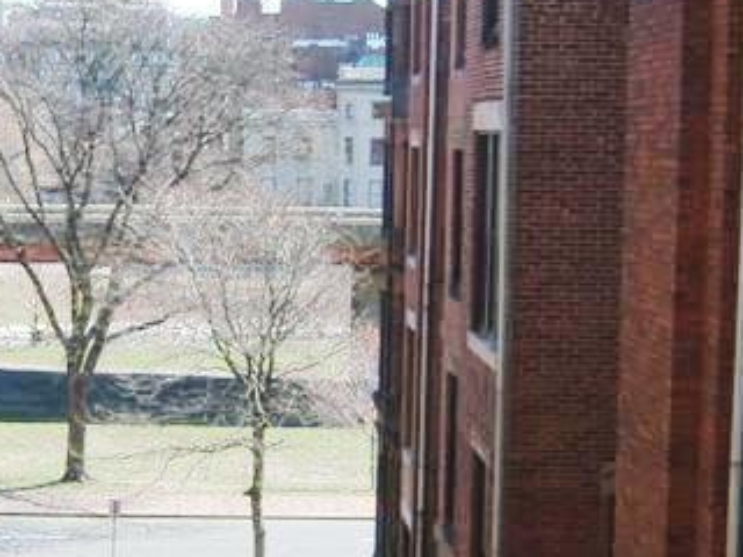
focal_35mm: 90
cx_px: 244
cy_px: 218
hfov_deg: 21.7
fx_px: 1932
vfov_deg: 16.4
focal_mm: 7.5
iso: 80
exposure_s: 1/640
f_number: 2.8
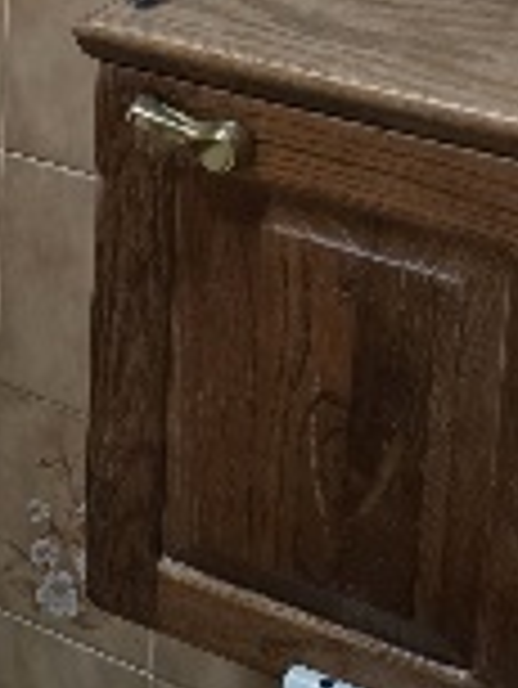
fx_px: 2391
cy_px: -85
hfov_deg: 11.4
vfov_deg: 15.9
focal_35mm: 120
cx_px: -428
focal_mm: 6.5
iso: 250
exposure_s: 1/120
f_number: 1.4
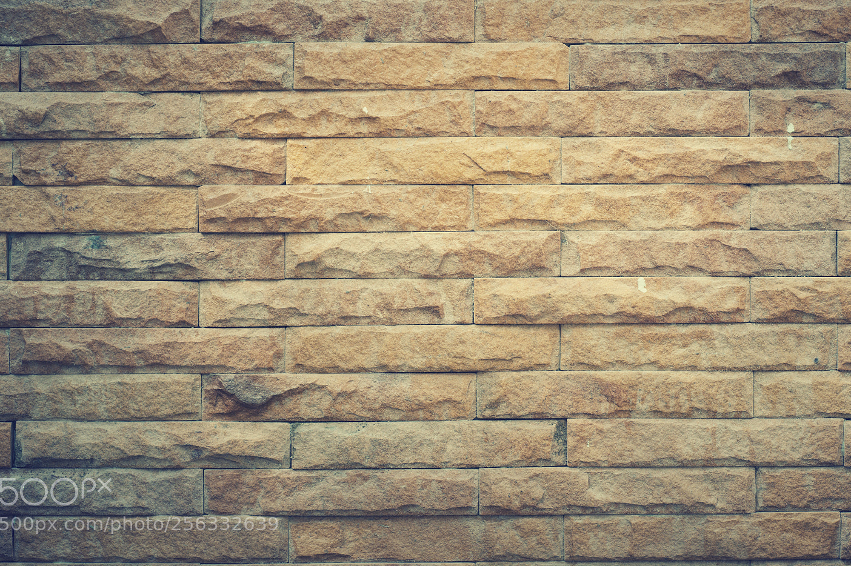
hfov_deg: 35.1
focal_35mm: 57
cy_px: 249
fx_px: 1346
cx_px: 446
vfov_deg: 23.7
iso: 400
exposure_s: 1/125
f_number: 8
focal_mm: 50
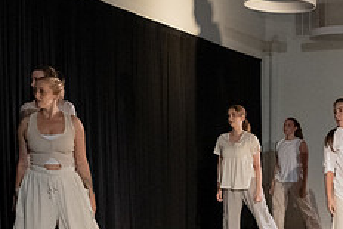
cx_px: 265
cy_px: 183
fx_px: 829
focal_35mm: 87
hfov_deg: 23.1
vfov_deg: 15.6
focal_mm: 30
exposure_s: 1/400
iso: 6400
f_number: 4.5
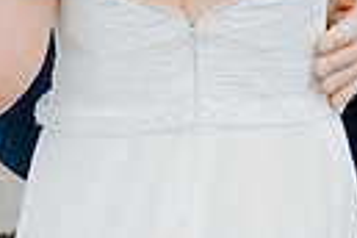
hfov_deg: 12.2
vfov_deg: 7.9
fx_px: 1656
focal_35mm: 167
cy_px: -212
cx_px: 332
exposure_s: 1/400
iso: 125
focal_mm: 37
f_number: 2.8
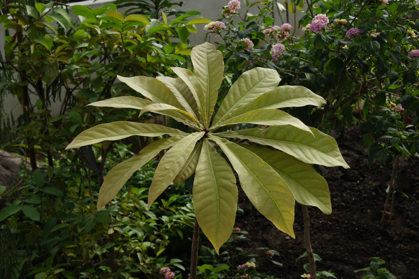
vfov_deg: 25.7
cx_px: 210
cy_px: 140
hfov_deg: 37.9
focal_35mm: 52
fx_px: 611
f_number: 9
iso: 200
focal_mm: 35
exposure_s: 1/160
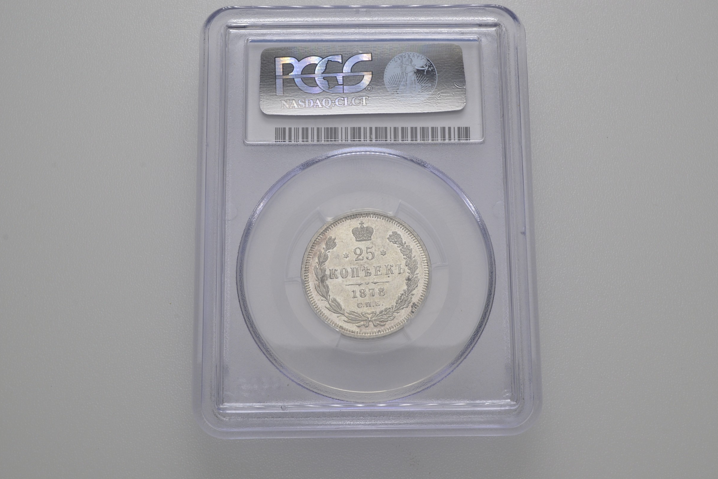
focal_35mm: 52
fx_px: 1037
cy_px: 238
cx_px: 364
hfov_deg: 38.2
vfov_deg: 26.0
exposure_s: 1/200
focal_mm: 34
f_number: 14
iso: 400
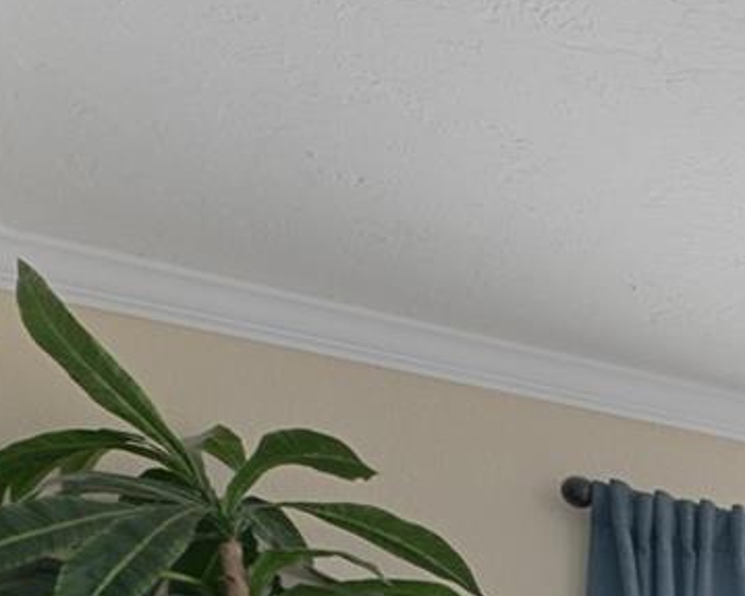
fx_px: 1523
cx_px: 1513
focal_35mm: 69
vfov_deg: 18.5
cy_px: 995
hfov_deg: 18.1
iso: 250
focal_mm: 11
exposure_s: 1/1.67
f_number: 8
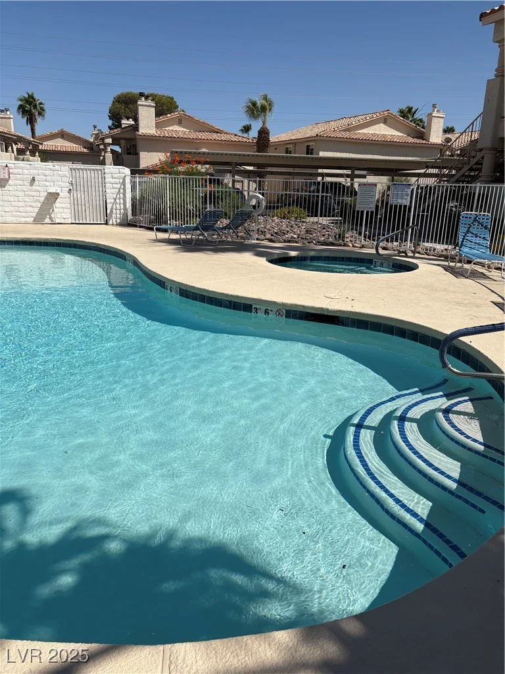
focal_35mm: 26
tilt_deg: -16.0
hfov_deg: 53.1
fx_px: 506
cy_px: 337
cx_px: 252
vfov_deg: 67.3
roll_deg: -2.3
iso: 50
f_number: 1.6
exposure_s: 1/7813
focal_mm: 5.96
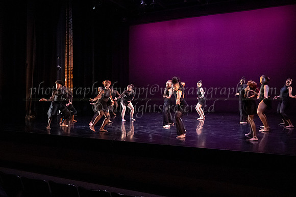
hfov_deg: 54.6
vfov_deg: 38.2
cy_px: 76
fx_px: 283
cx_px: 114
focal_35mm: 34
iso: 6400
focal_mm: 28
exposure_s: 1/250
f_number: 3.2
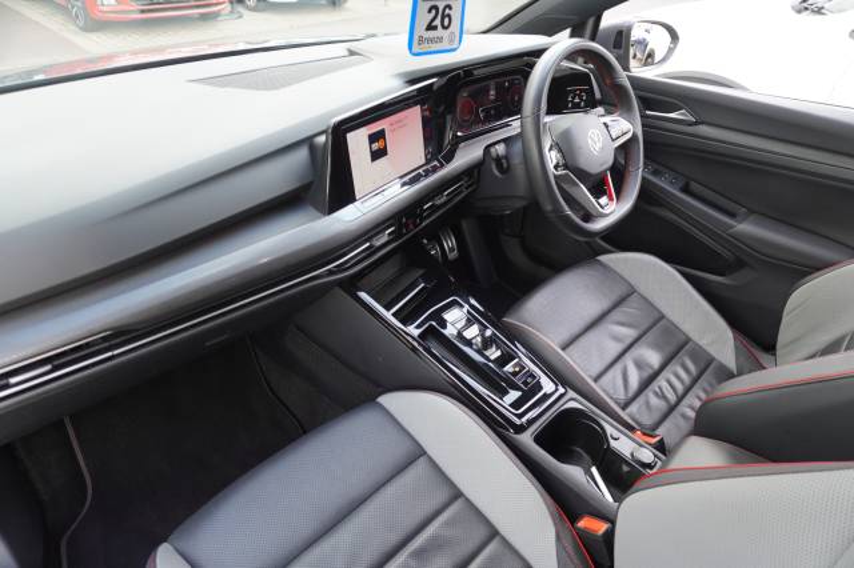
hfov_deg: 73.8
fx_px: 569
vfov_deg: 53.1
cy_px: 284
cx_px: 427
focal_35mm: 24
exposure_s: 1/60
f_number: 4
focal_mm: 16
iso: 400
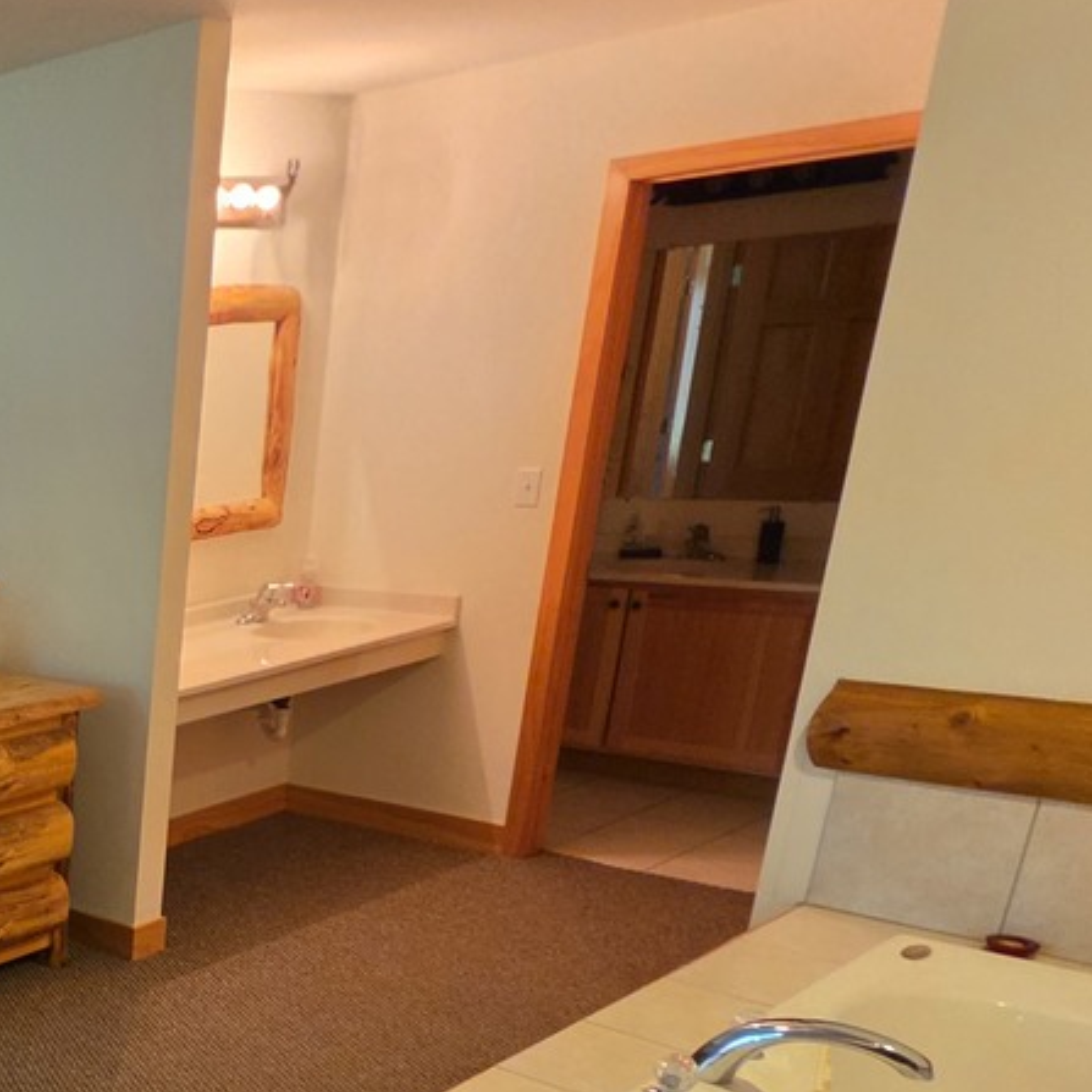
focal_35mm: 37
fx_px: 1321
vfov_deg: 42.4
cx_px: -459
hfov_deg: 30.4
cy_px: 911
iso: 320
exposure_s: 1/60
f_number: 1.9
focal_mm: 2.2
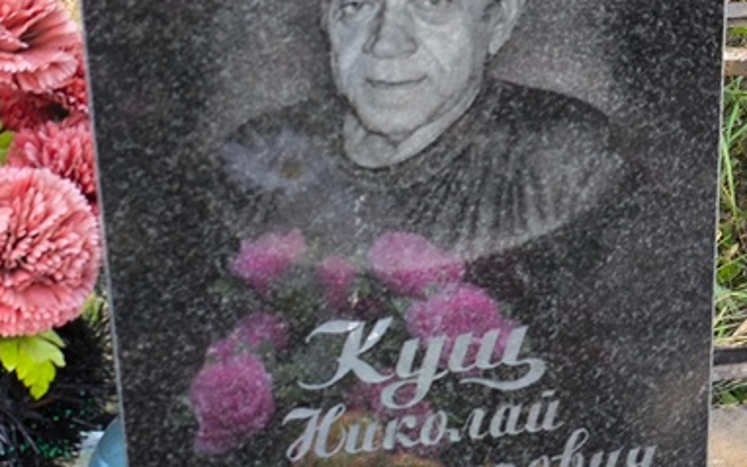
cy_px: 287
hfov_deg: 18.8
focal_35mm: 111
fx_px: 2260
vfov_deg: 11.8
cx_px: 318
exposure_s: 1/161
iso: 50
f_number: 1.7
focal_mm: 4.71
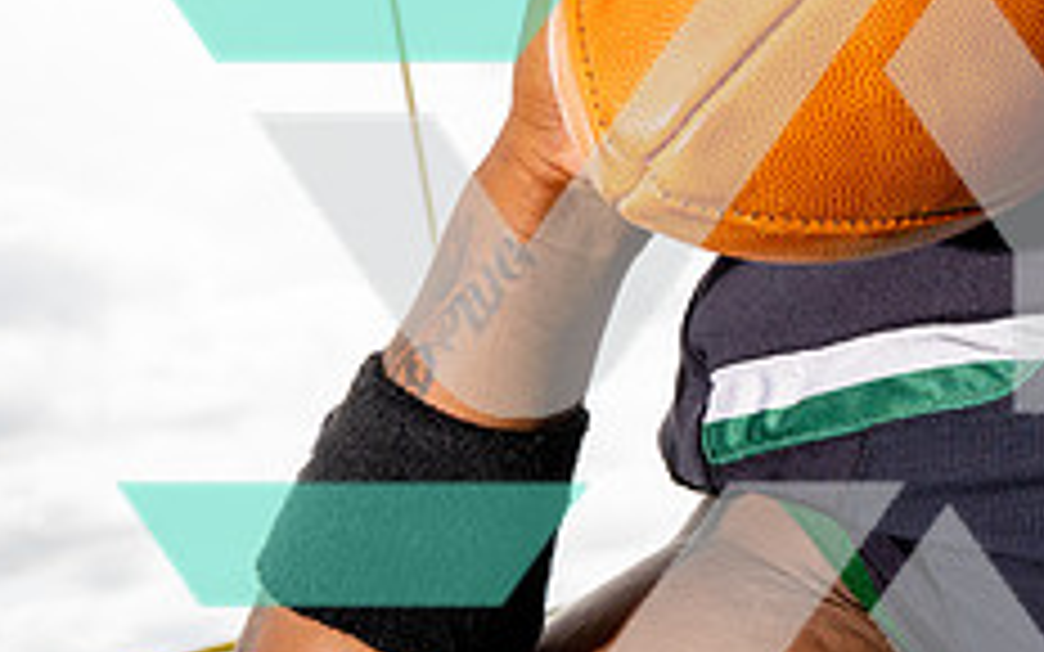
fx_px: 2105
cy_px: 178
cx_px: 1278
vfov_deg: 17.5
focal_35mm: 74
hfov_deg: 24.9
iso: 200
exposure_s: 1/250
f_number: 8
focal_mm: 29
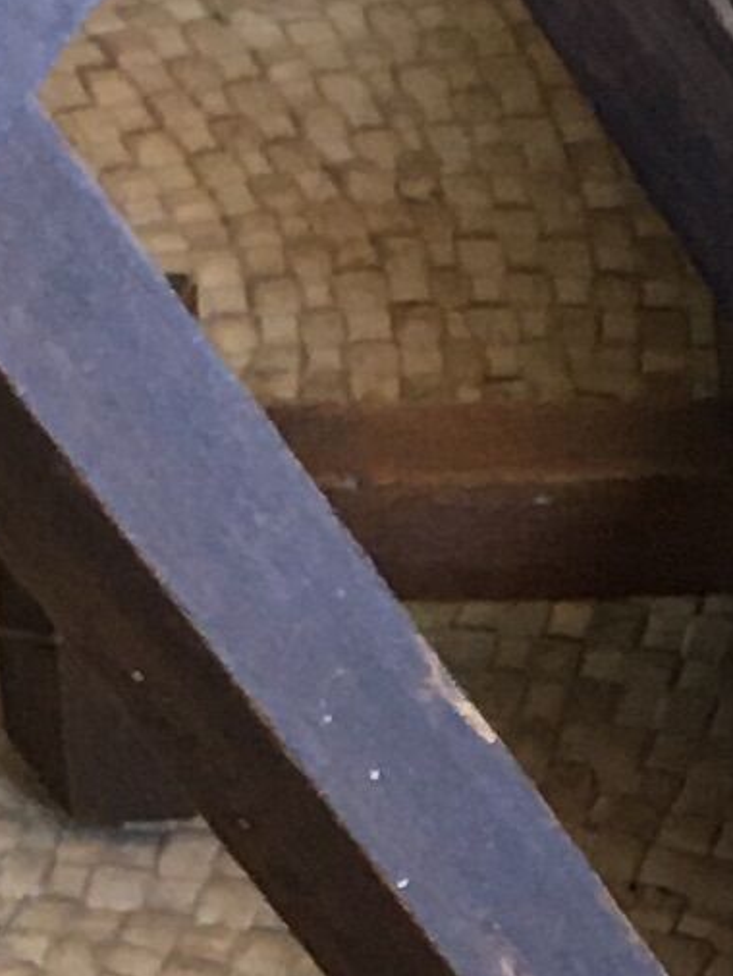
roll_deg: -6.2
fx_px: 6516
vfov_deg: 8.3
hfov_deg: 6.4
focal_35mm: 231
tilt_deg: -44.0
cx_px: 887
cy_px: 1593
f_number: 2.2
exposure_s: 1/33
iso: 125
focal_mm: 4.15
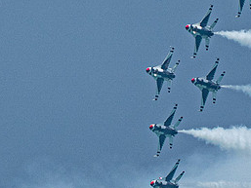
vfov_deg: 0.7
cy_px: 108
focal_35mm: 2179
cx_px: 216
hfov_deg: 0.9
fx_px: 15807
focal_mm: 400
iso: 640
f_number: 10
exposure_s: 1/2000
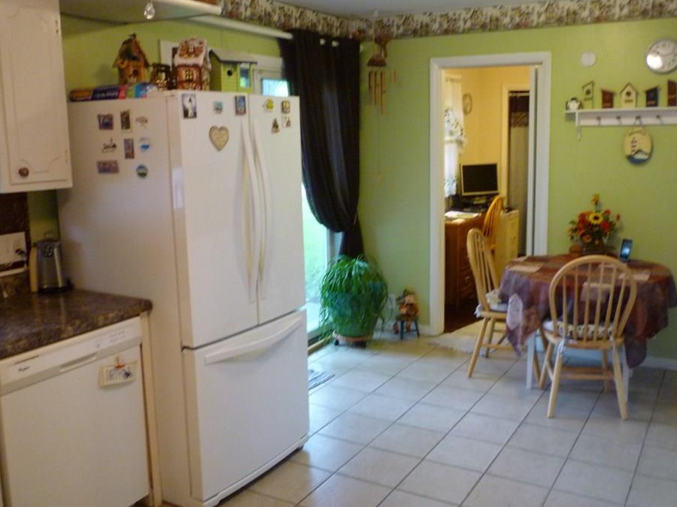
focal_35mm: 33
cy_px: 238
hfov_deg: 55.2
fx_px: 645
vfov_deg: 42.9
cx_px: 378
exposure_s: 1/25
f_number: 3.3
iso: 400
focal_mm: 5.2
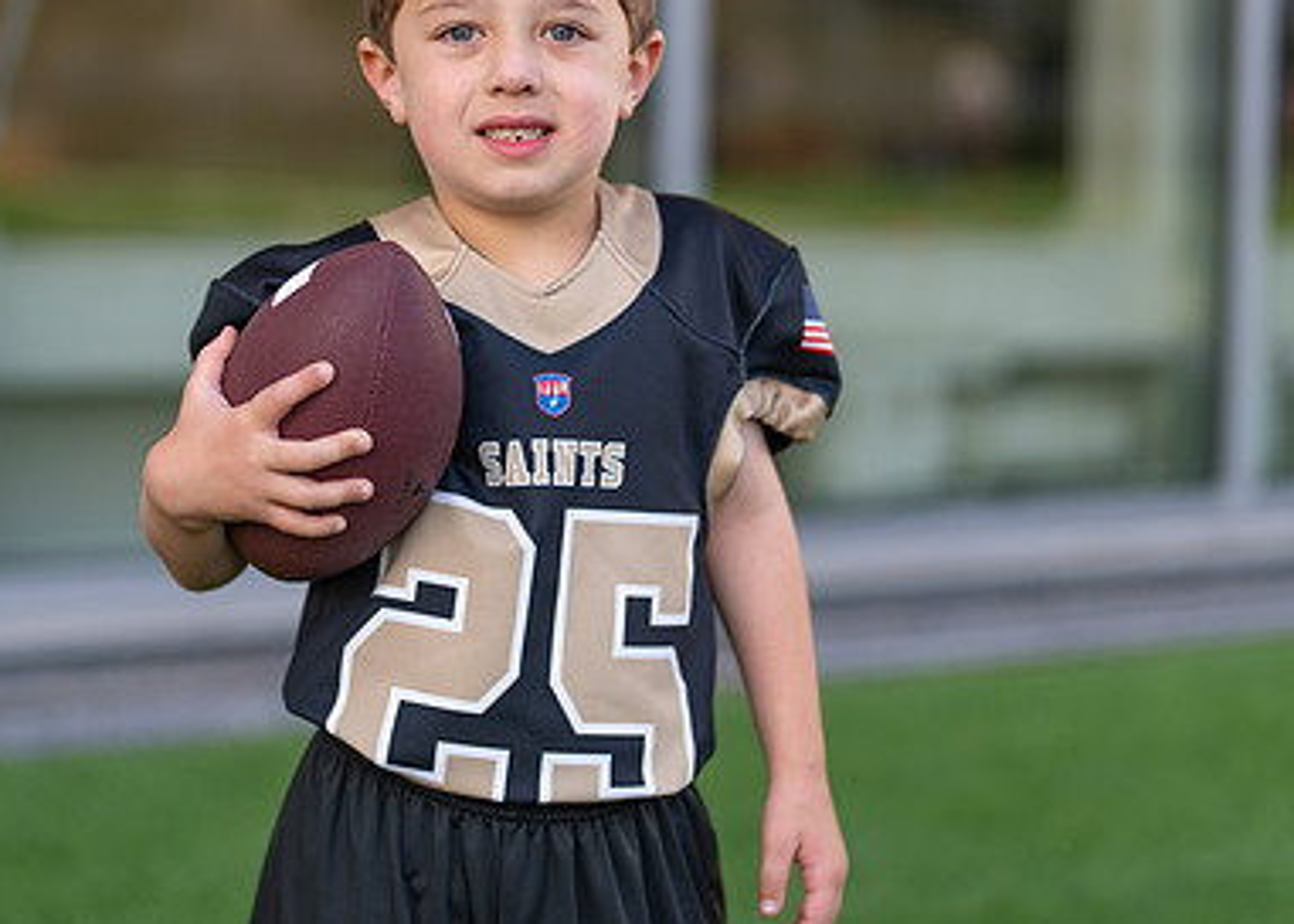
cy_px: 362
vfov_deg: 16.4
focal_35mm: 87
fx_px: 3197
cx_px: 591
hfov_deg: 22.9
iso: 200
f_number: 1.2
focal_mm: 50
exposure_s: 1/1000
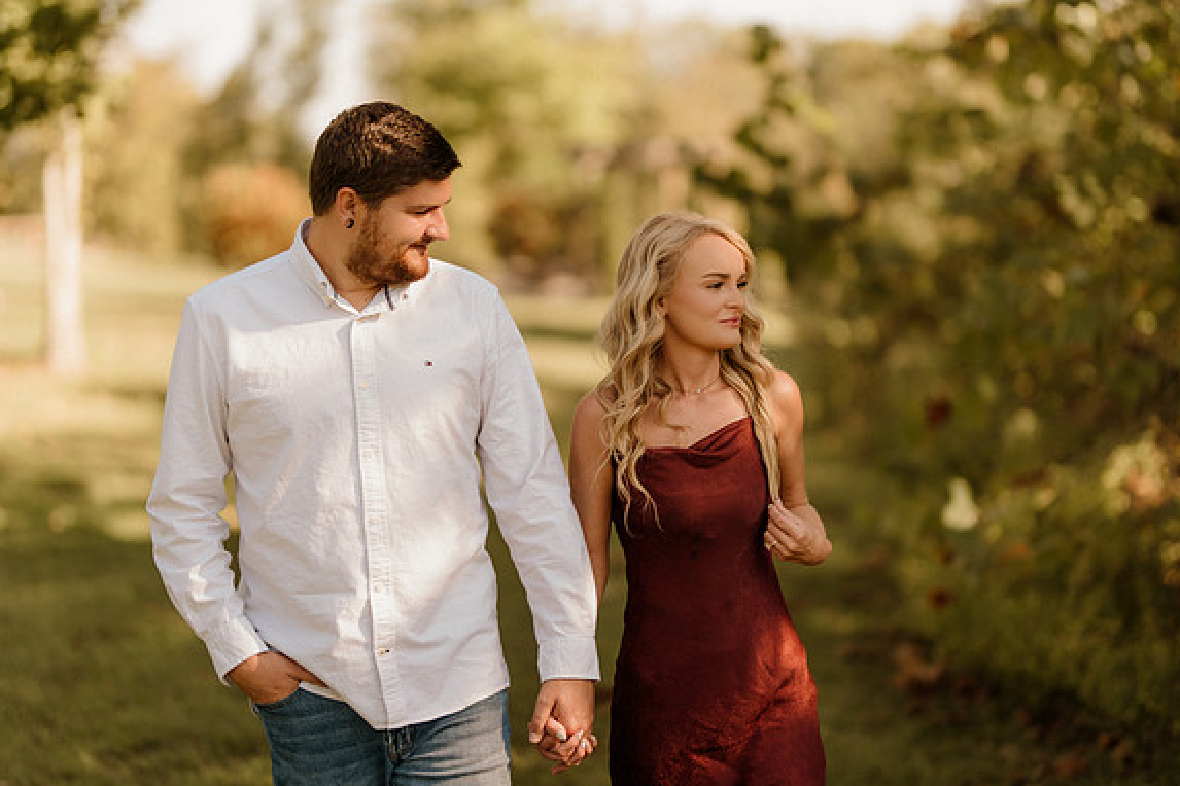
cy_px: 396
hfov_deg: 23.6
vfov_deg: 15.9
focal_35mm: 86
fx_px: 2819
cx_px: 589
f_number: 1.4
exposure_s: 1/1600
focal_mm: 85
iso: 200
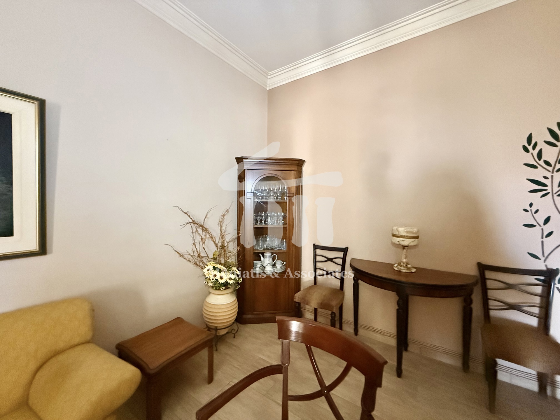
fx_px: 226
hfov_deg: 102.1
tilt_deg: -0.1
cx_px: 280
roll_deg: -0.5
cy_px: 210
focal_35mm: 14
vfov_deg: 85.7
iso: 1250
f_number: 2.2
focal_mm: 2.22
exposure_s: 1/60
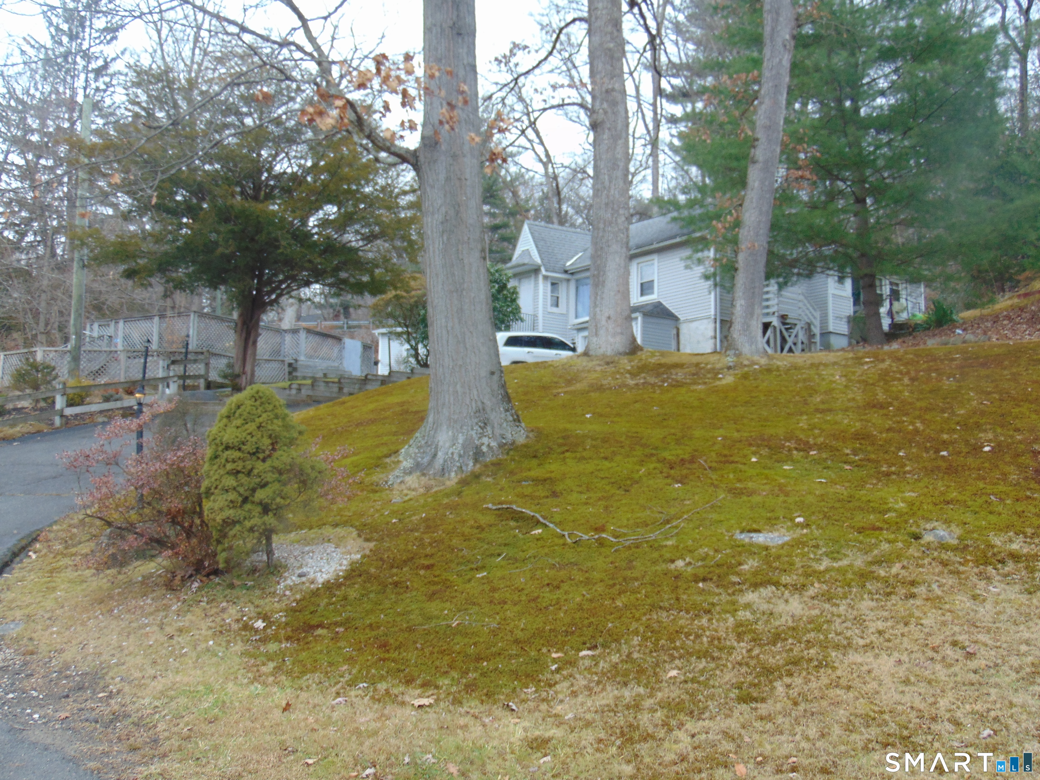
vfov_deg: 40.7
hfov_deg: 52.6
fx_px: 1052
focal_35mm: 35
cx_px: 520
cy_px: 390
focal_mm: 6.3
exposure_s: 1/80
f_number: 3.2
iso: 80
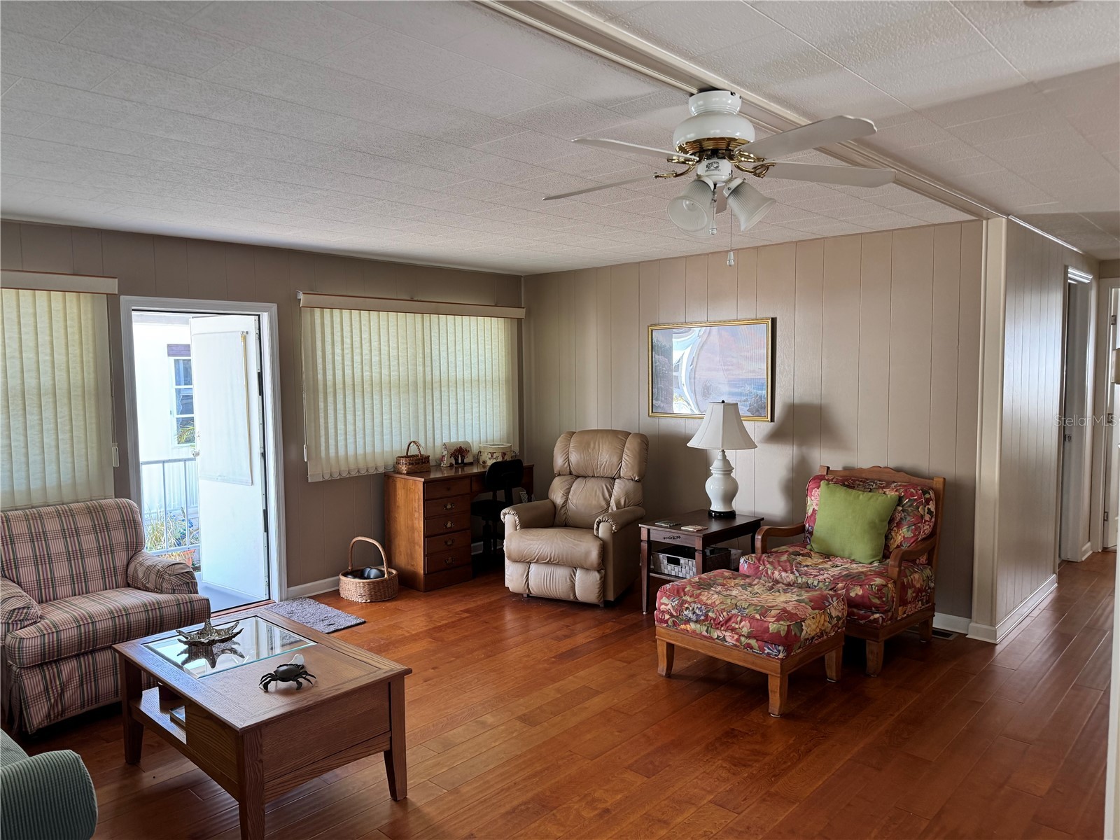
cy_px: 420
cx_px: 560
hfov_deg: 71.6
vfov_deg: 56.8
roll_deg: +0.1
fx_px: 777
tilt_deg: -3.0
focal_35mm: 24
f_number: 1.78
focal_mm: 6.76
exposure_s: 1/121
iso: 160
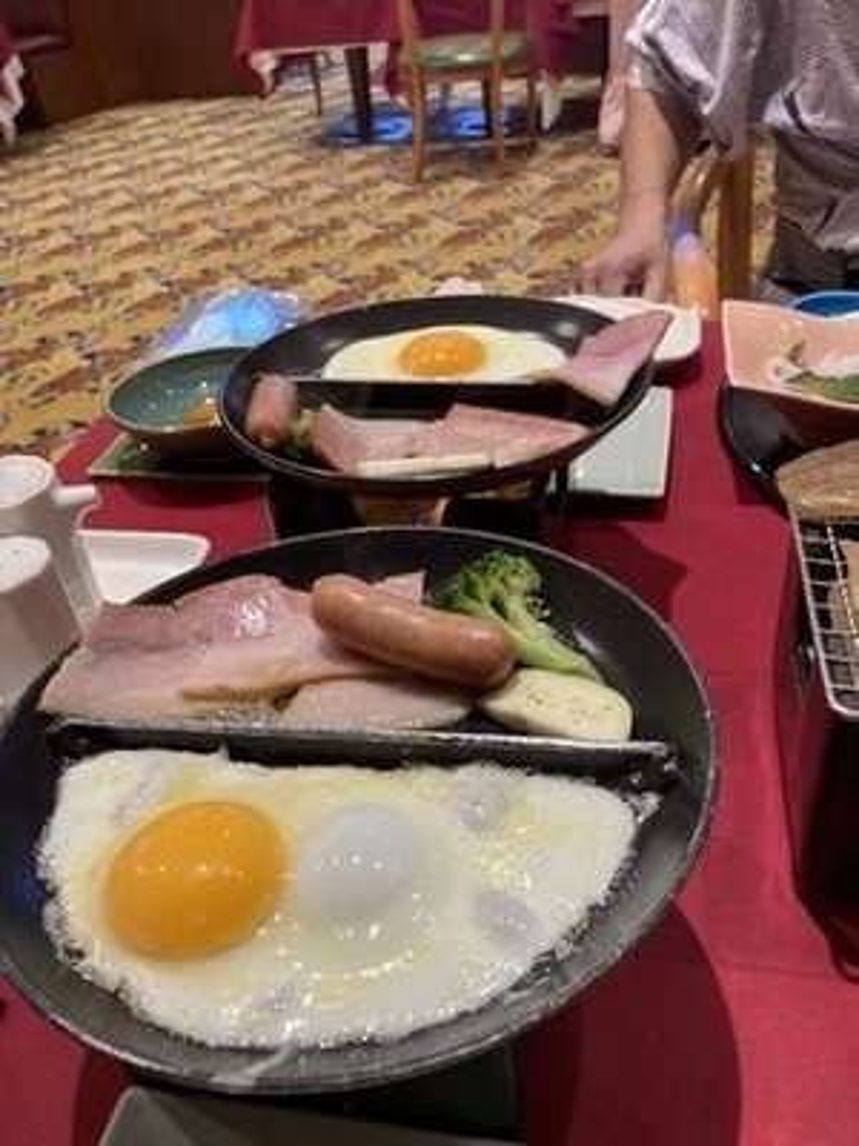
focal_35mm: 28
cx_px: 430
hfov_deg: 49.7
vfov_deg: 63.4
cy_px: 573
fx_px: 926
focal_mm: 3.99
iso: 80
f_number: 1.8
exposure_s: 1/60
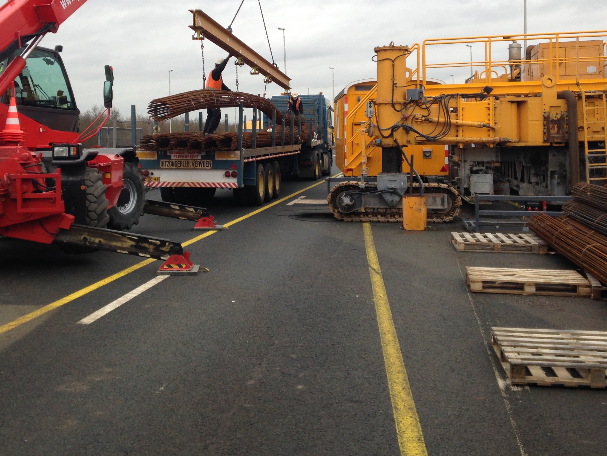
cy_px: 140
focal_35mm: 48
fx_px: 842
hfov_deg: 39.6
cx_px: 261
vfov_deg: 30.0
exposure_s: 1/234
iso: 50
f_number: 2.4
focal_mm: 4.12
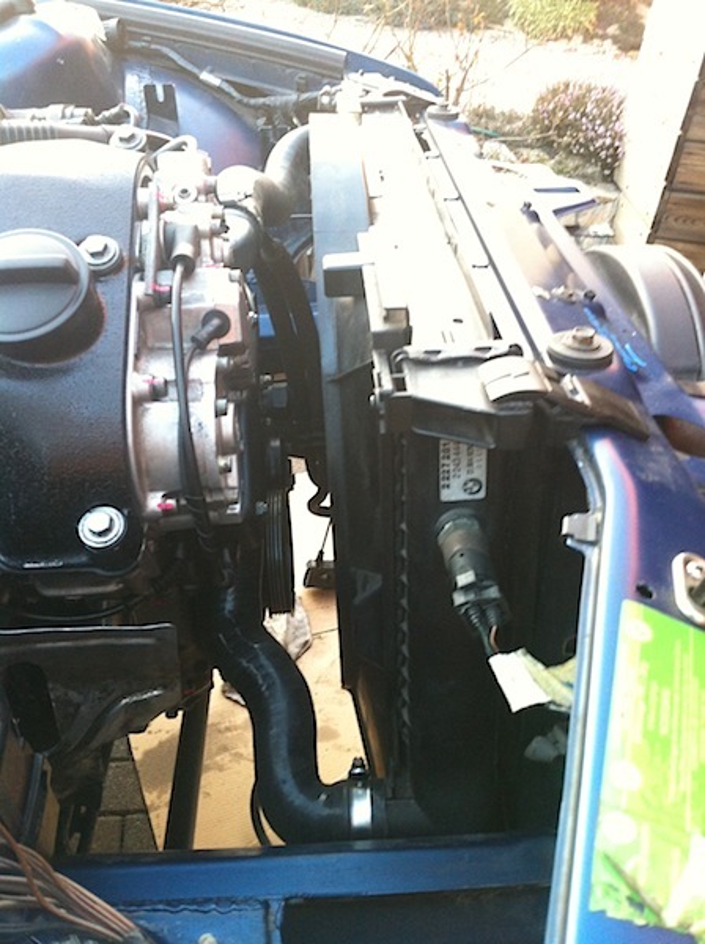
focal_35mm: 35
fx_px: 953
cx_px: 352
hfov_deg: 40.6
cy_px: 472
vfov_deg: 52.7
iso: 160
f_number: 2.8
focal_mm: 3.85
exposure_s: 1/15
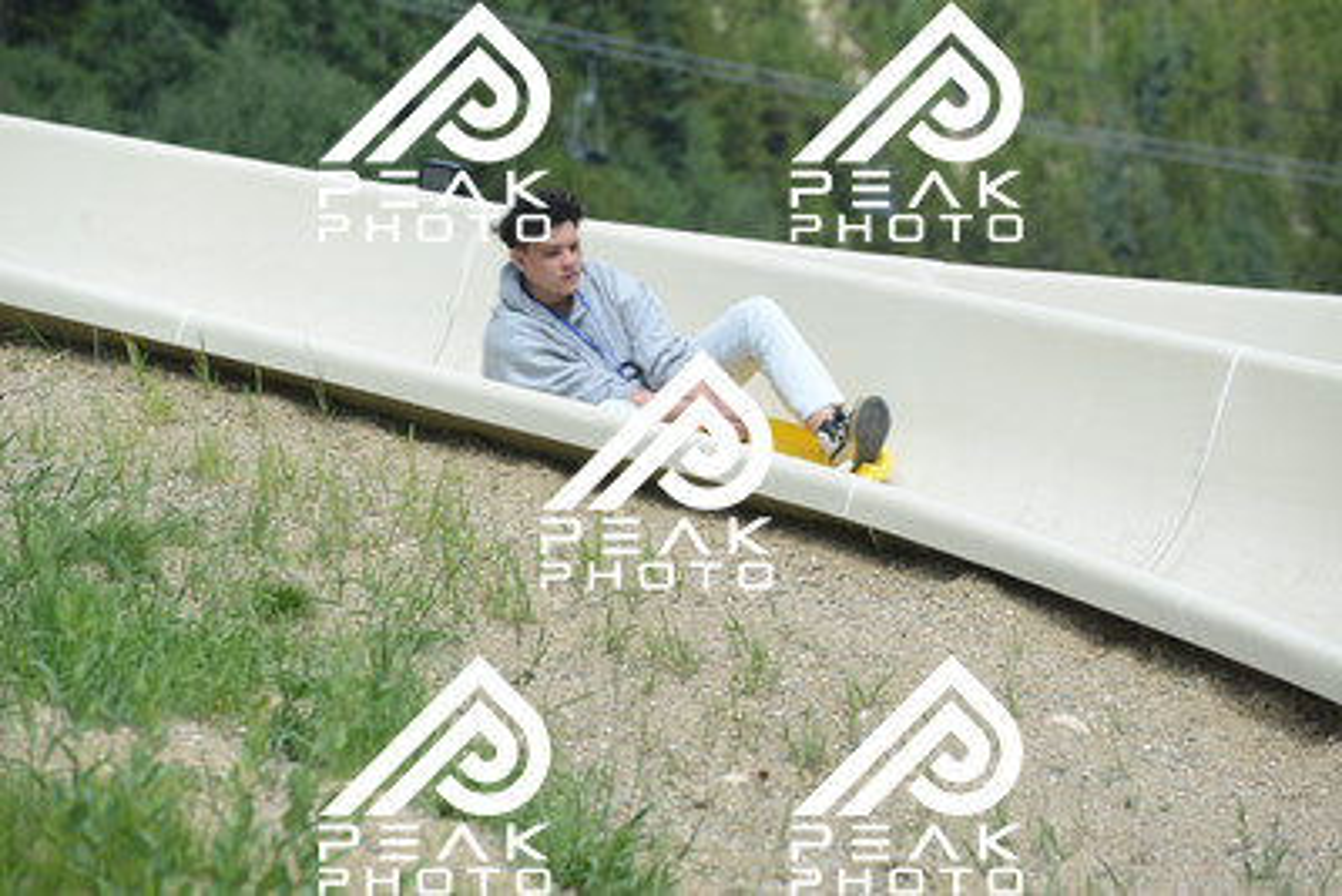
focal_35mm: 195
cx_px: 671
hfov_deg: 10.5
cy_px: 448
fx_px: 7271
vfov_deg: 7.0
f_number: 6.3
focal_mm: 195
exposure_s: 1/640
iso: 360
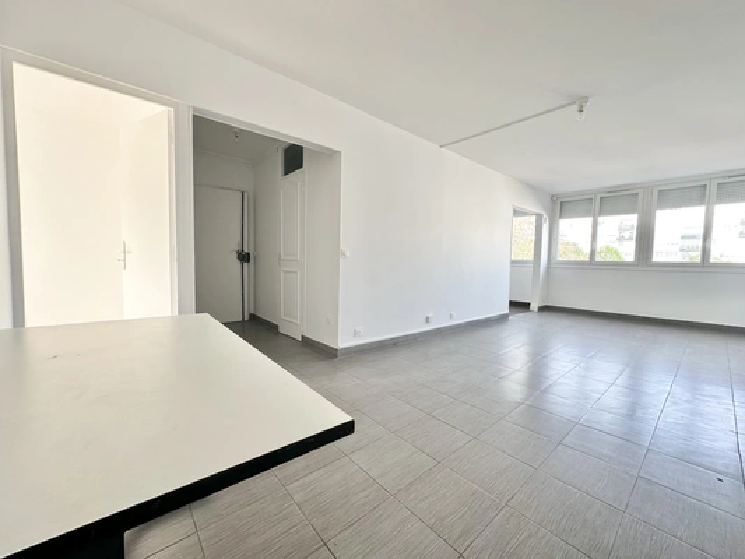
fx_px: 301
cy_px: 280
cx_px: 372
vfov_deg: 85.7
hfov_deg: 102.1
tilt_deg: -3.0
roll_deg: -1.7
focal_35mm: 14
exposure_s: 1/99
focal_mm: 2.22
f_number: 2.2
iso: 64
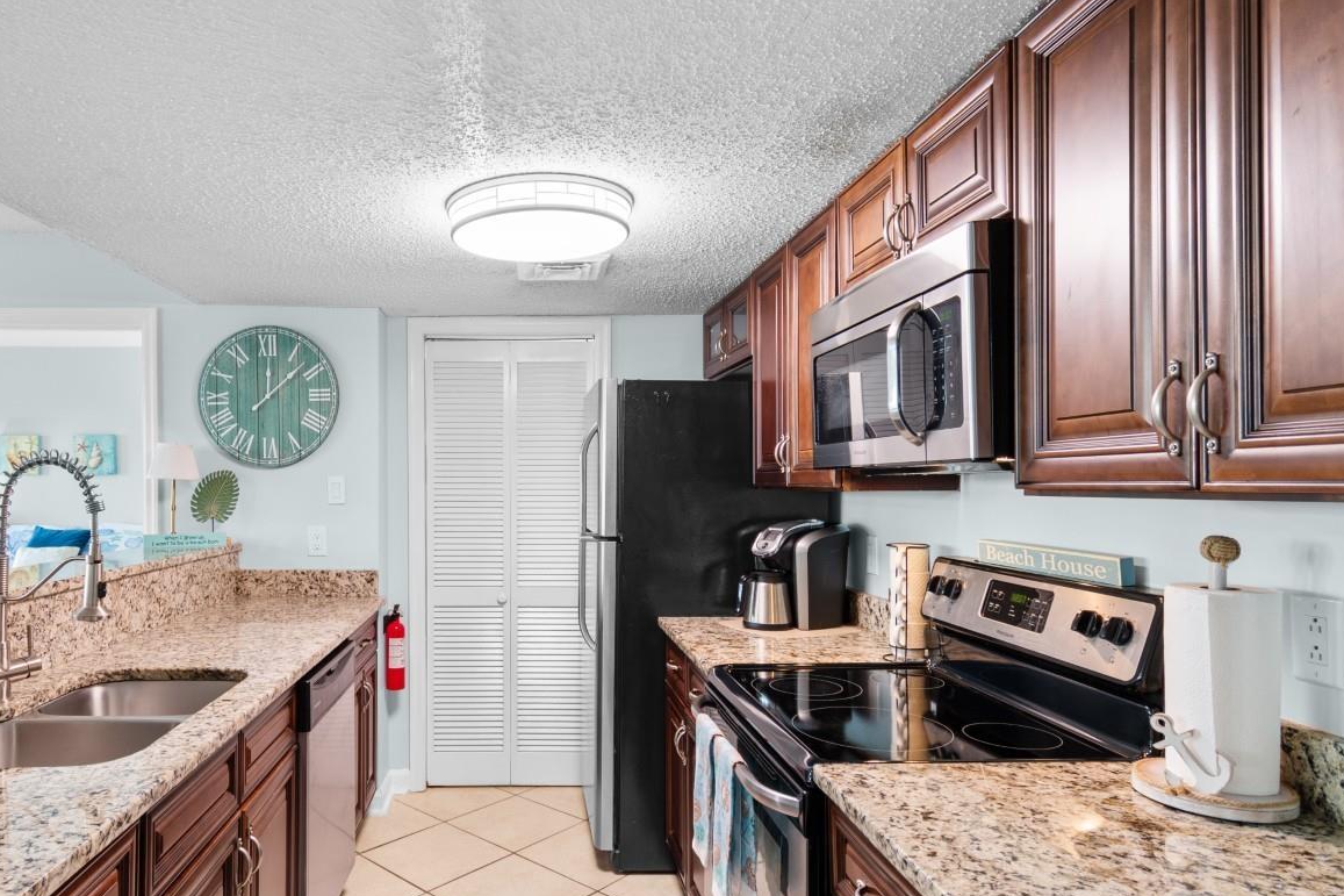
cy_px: 459
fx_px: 784
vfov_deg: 59.5
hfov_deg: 80.1
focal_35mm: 21
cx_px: 526
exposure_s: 1
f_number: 4.5
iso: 100
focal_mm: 10
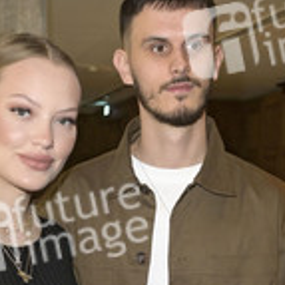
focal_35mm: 76
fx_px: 708
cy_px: 331
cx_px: 104
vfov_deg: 21.3
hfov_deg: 22.7
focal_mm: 32
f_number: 5
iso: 2500
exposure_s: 1/80
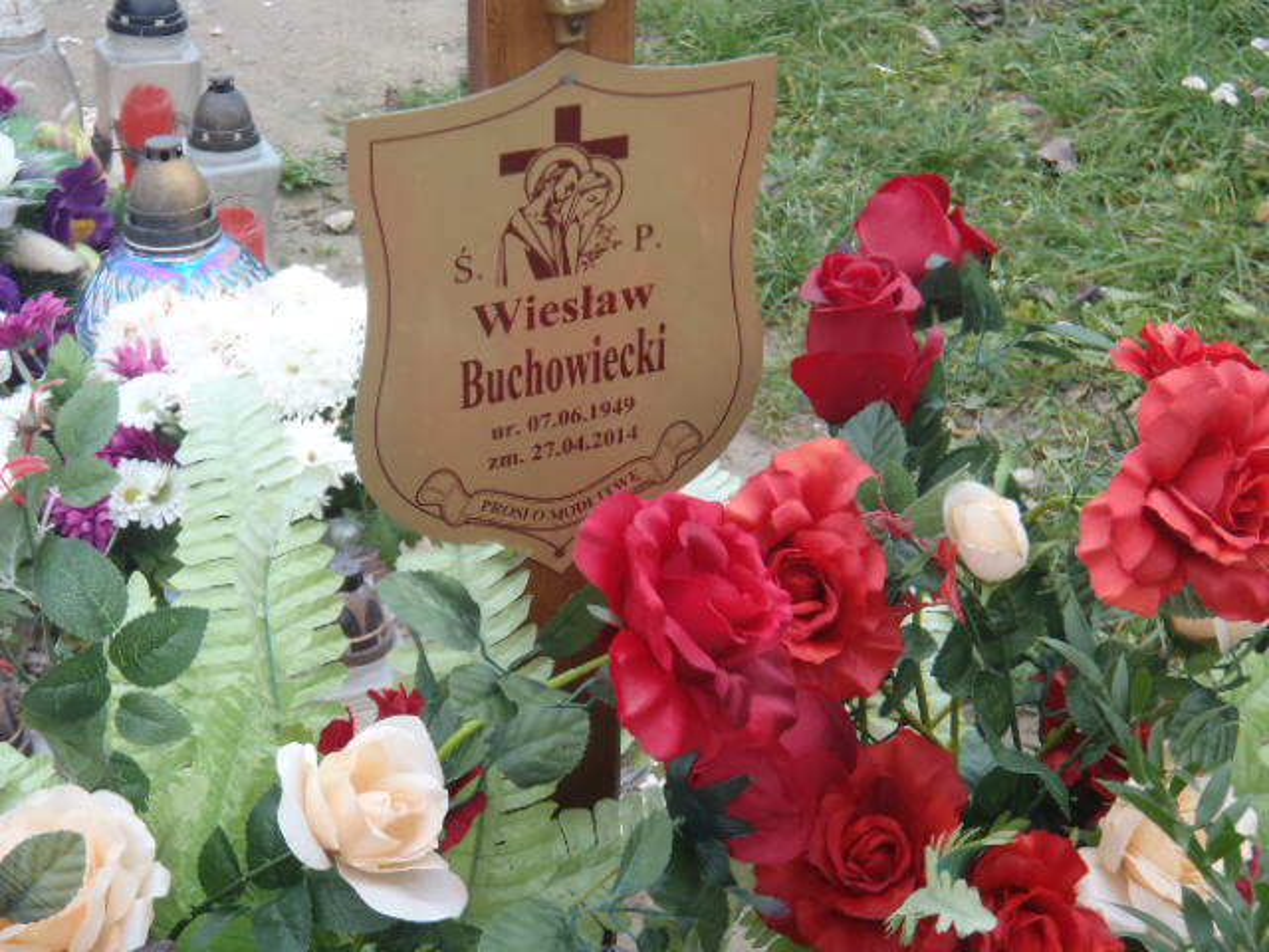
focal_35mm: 73
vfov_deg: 20.2
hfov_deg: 26.7
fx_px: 2676
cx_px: 634
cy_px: 476
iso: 100
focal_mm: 13.18
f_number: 4
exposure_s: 1/60
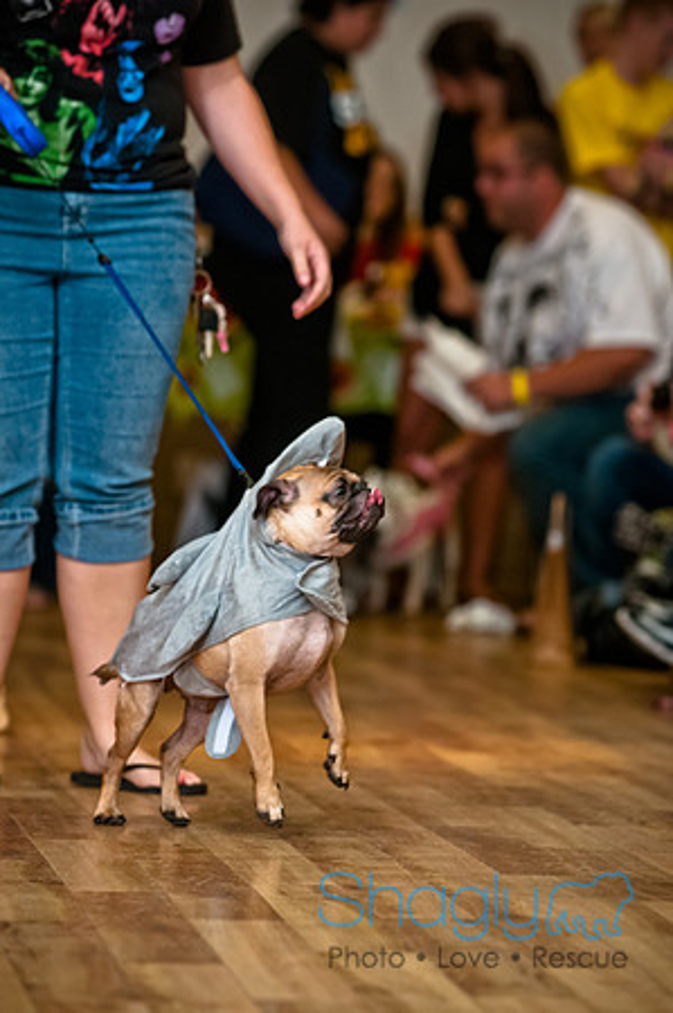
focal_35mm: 232
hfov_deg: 5.9
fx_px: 6534
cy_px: 506
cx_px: 336
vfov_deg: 8.9
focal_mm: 155
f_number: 3.5
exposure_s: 1/200
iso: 200
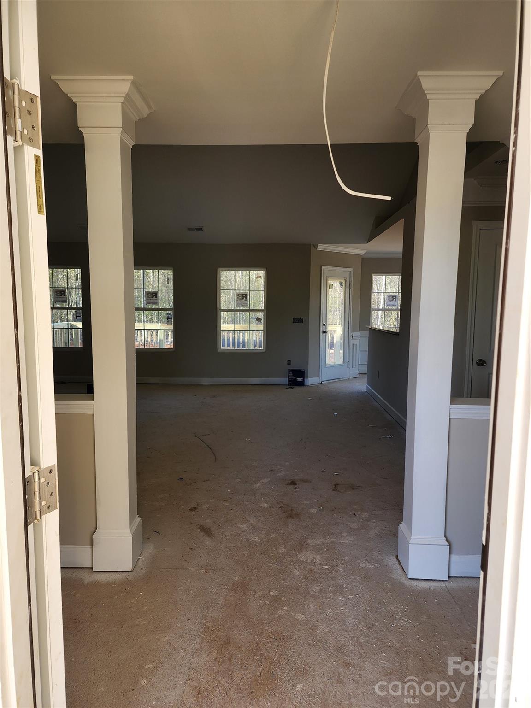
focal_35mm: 23
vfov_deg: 73.9
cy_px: 354
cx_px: 266
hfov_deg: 58.9
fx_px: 470
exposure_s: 1/180
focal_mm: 6.4
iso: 64
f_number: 1.8
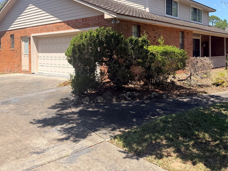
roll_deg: +0.5
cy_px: 51
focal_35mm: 34
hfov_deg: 53.9
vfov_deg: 41.0
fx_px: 224
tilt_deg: -1.3
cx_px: 122
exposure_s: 1/2611
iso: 80
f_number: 1.78
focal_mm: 6.76
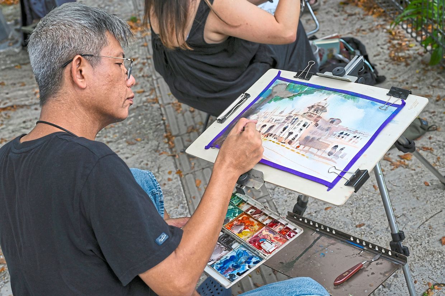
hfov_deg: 39.6
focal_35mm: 50
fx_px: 618
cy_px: 148
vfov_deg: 27.0
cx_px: 222
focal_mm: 50
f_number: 5
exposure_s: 1/320
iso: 200
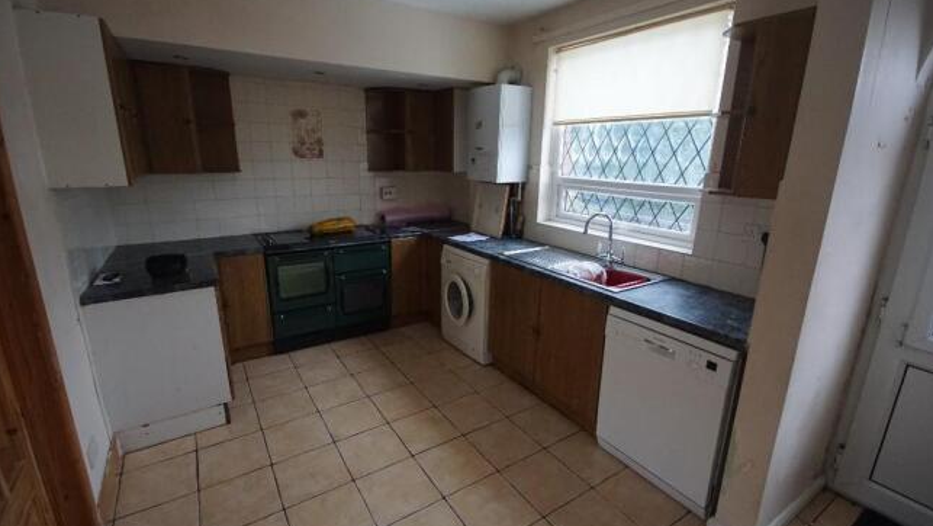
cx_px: 462
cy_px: 261
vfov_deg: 67.1
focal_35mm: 16
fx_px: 396
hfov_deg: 99.4
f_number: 4
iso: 2500
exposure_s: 1/160
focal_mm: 10
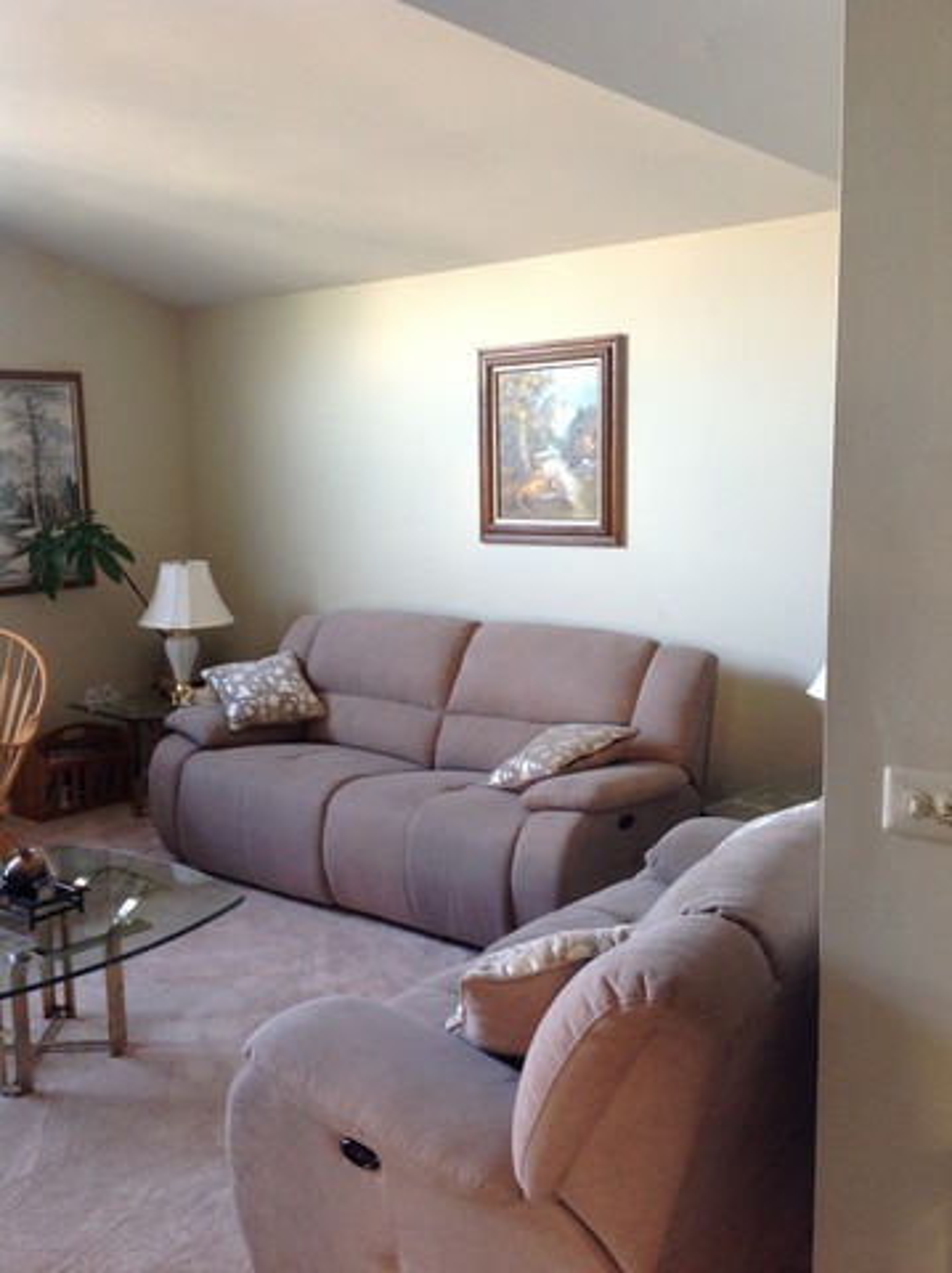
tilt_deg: -8.1
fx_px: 1286
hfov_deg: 40.6
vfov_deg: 52.7
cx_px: 476
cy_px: 636
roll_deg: +0.7
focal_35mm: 35
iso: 125
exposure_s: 1/15
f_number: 2.4
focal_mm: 4.28
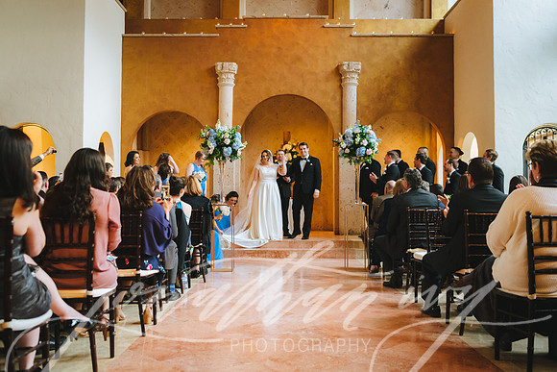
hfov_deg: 54.4
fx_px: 542
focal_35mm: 35
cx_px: 278
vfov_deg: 37.9
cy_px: 186
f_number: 2.8
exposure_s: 1/125
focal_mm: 35
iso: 3200
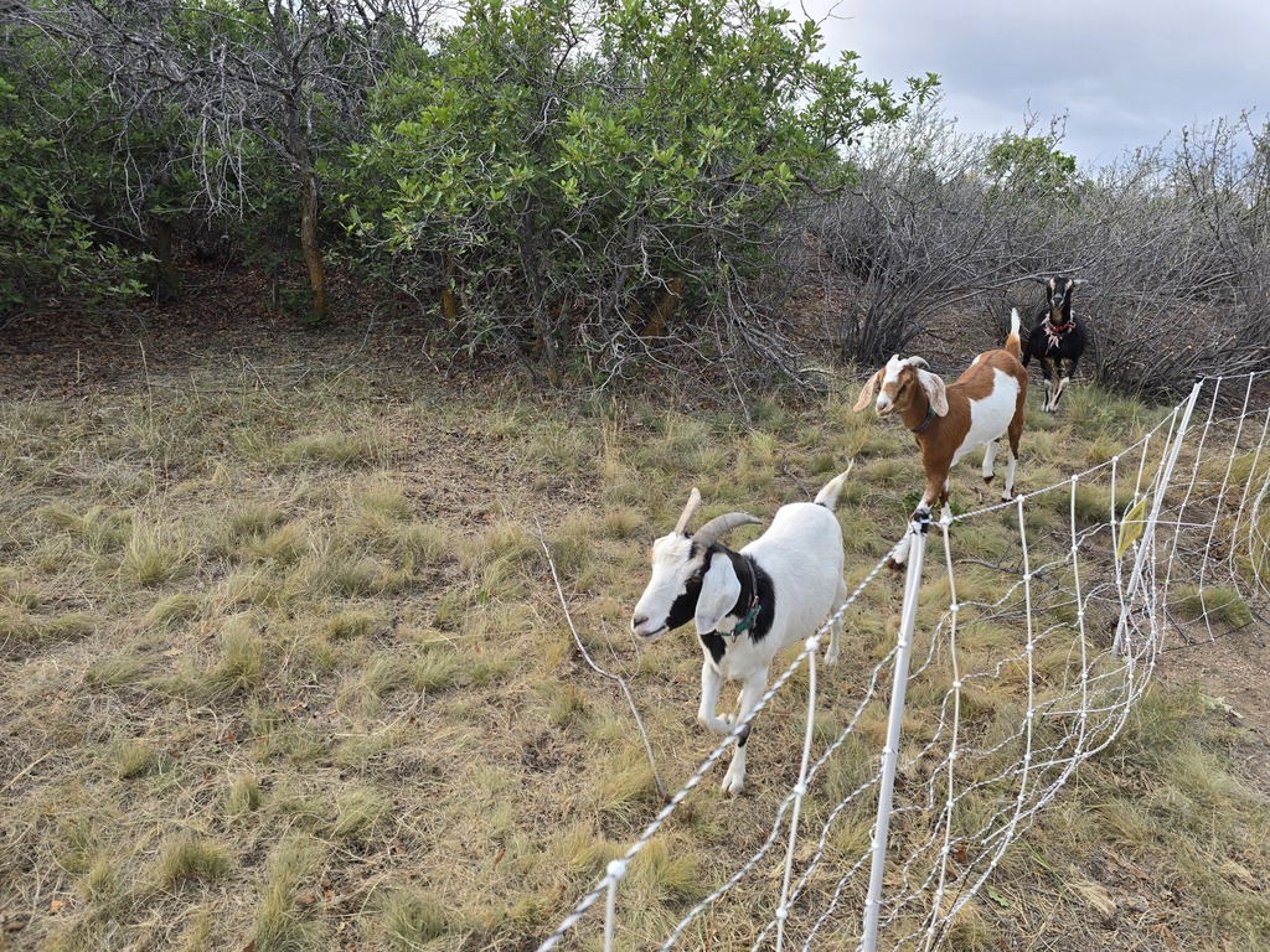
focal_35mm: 23
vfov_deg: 58.9
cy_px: 476
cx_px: 635
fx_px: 844
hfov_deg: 73.9
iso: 12
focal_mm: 6.3
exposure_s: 1/180
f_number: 1.7
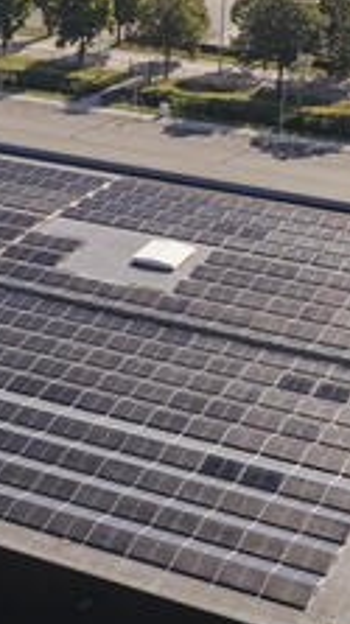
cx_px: -99
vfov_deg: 23.4
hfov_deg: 13.0
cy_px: 129
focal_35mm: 90
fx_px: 1489
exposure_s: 1/2500
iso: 100
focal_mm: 8.38
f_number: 2.8
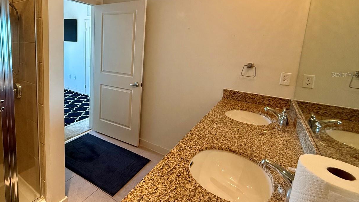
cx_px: 124
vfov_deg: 55.1
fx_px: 190
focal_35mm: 20
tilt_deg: -8.2
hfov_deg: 84.1
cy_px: 74
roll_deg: -2.4
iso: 320
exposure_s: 1/120
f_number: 2.2
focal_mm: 2.22
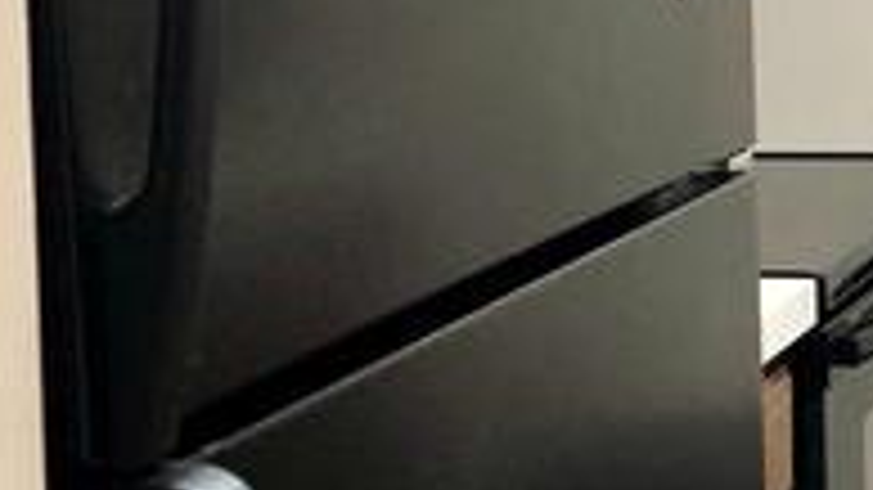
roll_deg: -0.5
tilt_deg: -8.3
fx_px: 2800
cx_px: 1264
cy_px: 171
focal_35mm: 121
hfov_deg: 16.3
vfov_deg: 10.0
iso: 40
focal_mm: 4
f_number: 1.8
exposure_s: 1/15
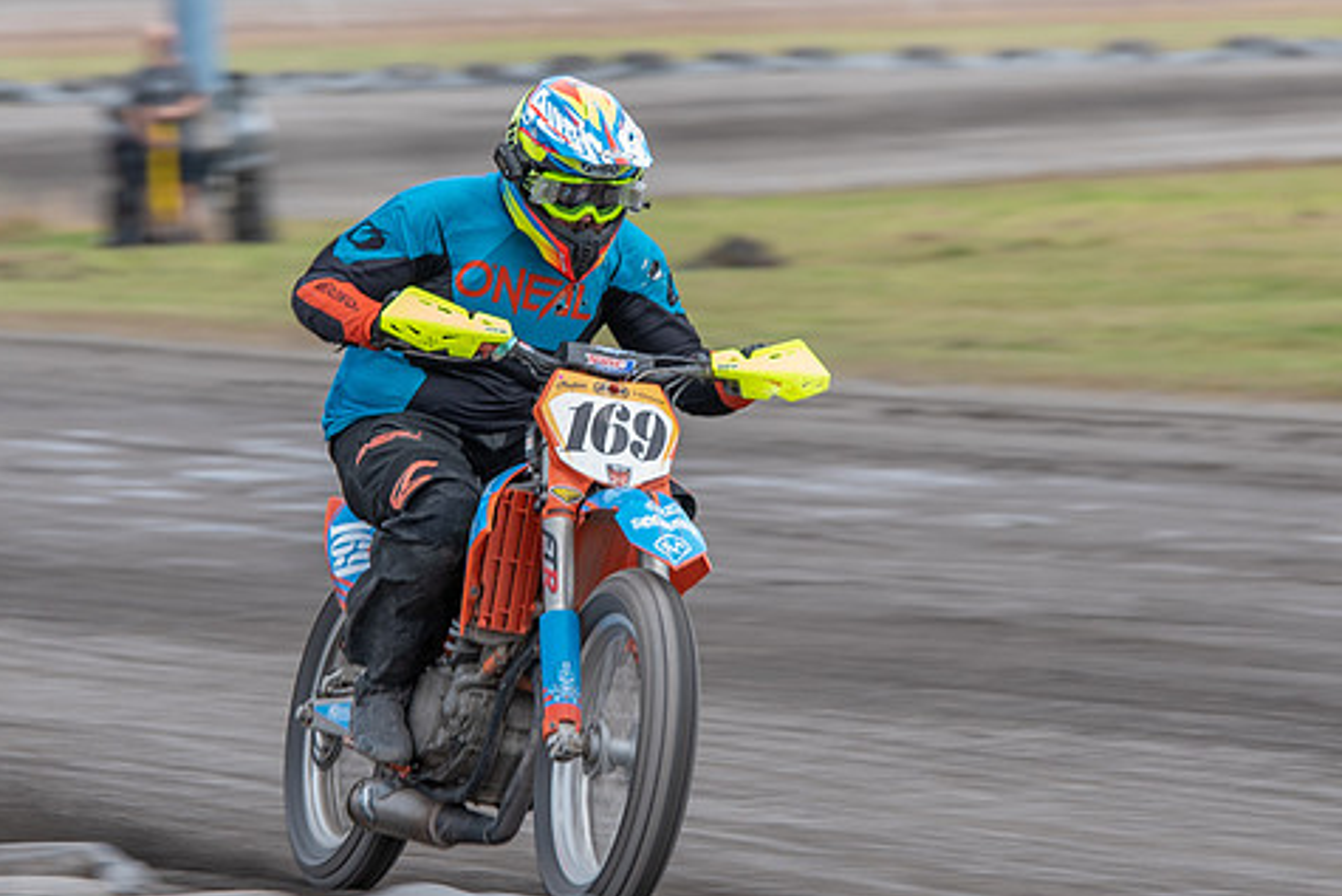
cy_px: 481
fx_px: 14840
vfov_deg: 3.5
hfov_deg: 5.2
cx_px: 670
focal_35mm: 398
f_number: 8
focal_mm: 185
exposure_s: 1/160
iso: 200
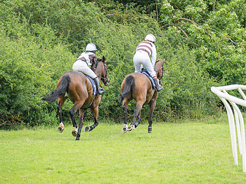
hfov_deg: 3.6
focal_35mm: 557
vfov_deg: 2.7
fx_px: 3956
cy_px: 91
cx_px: 93
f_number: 4
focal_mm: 200
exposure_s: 1/1600
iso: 400
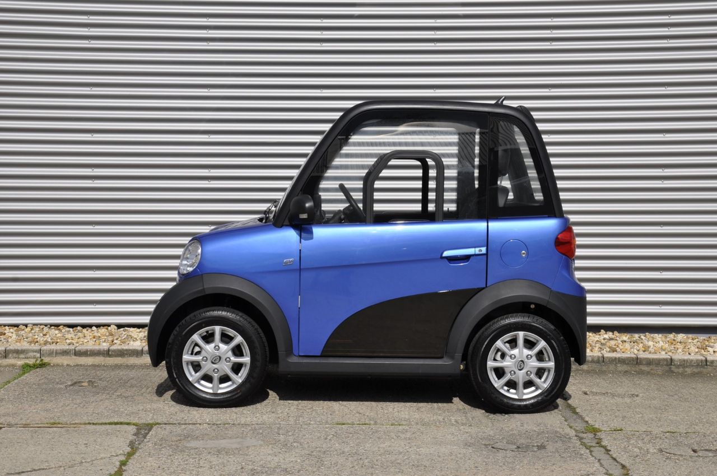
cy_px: 238
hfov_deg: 33.4
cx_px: 358
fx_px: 1193
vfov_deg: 22.6
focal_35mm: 60
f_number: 10
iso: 200
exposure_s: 1/500
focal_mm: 40
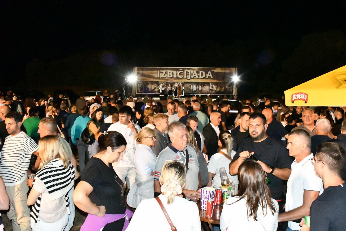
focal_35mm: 40
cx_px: 173
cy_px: 116
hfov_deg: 48.5
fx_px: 384
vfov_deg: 33.4
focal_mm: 27
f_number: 8
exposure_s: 1/60
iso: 22800
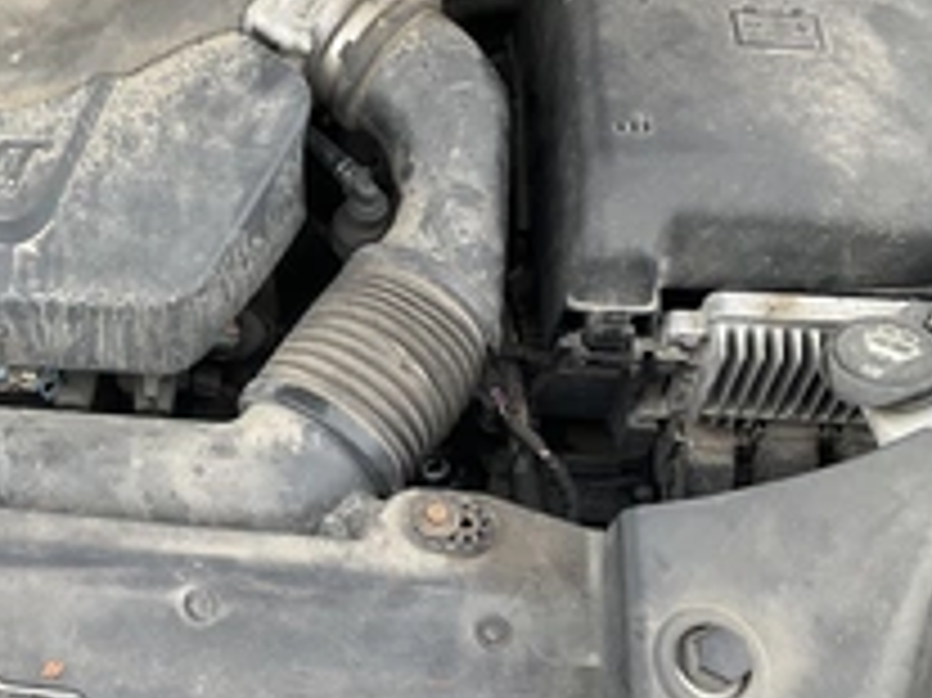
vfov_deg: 25.9
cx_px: 63
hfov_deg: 32.4
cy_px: 230
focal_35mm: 56
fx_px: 1507
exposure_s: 1/185
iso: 20
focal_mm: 3
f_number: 1.8
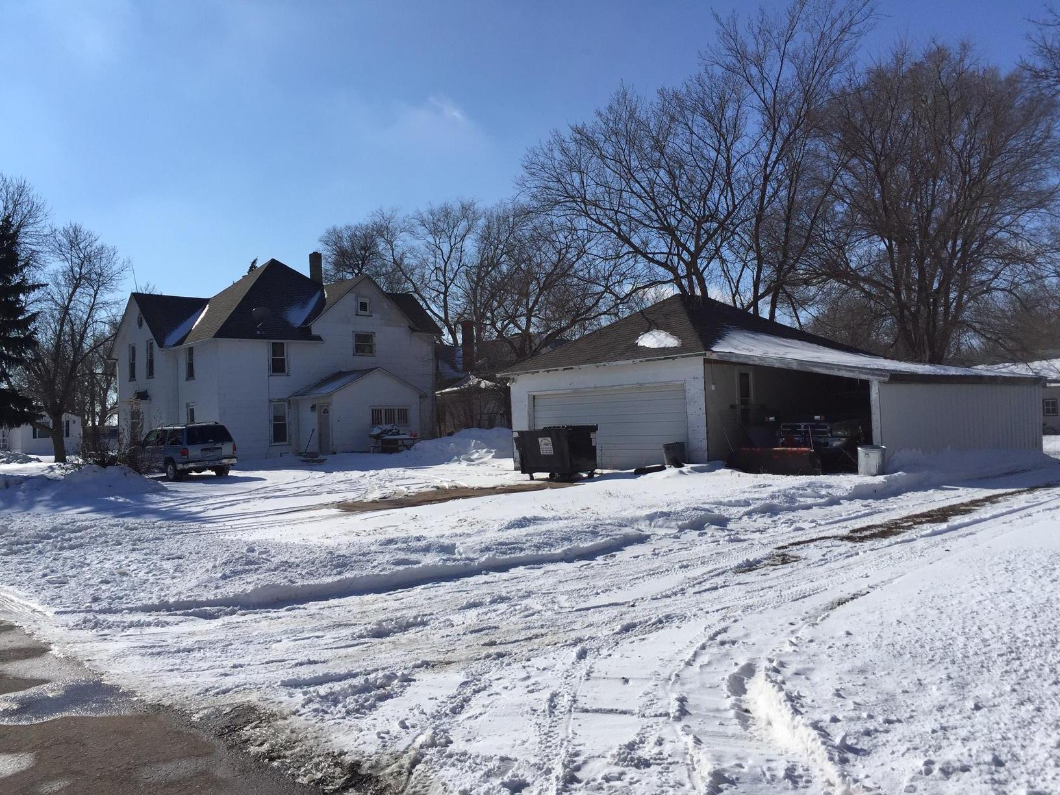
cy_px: 398
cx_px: 530
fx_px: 888
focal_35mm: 29
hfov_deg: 61.7
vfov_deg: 48.2
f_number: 2.2
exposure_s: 1/5650
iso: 32
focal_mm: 4.15
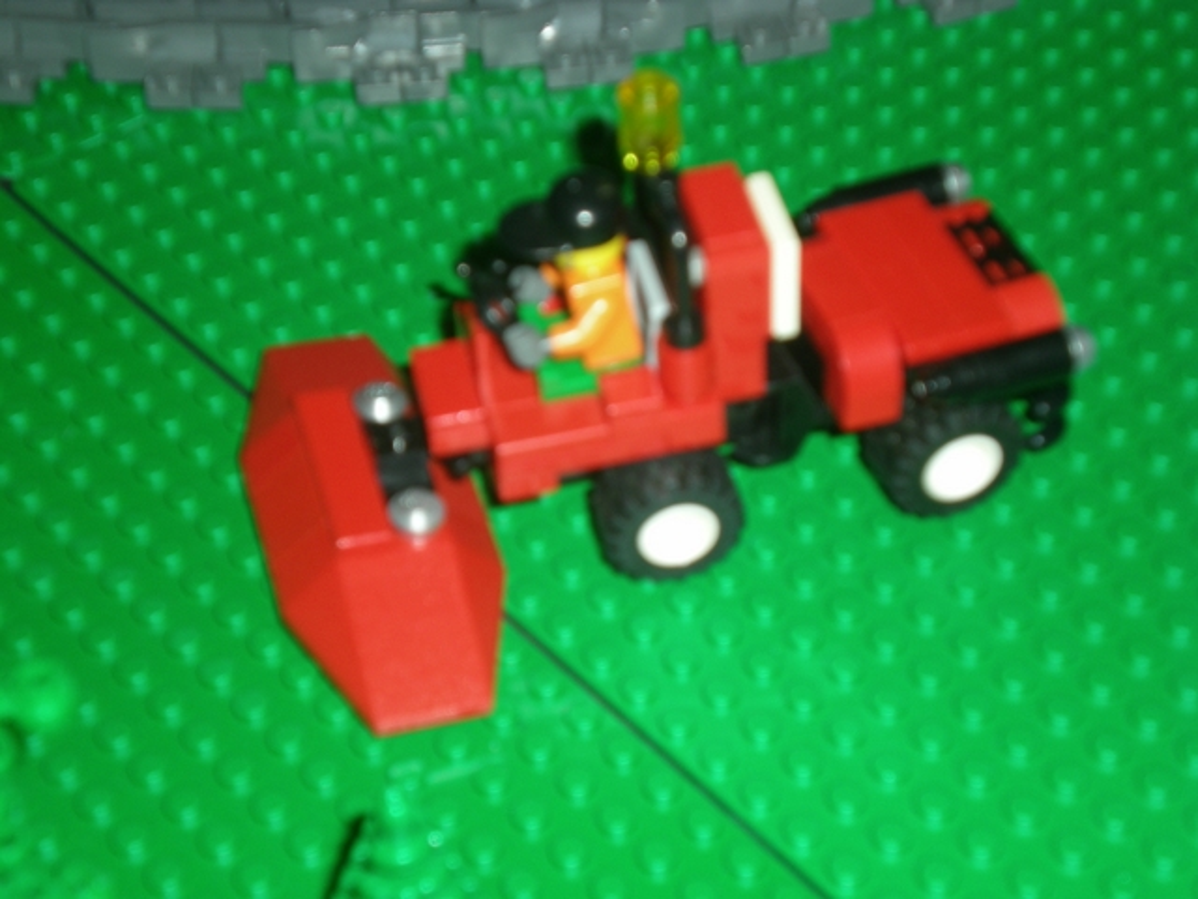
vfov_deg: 19.9
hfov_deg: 26.3
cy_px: 450
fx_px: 2561
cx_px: 599
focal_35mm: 74
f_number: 4.6
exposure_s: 1/120
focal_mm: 12.3
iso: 50
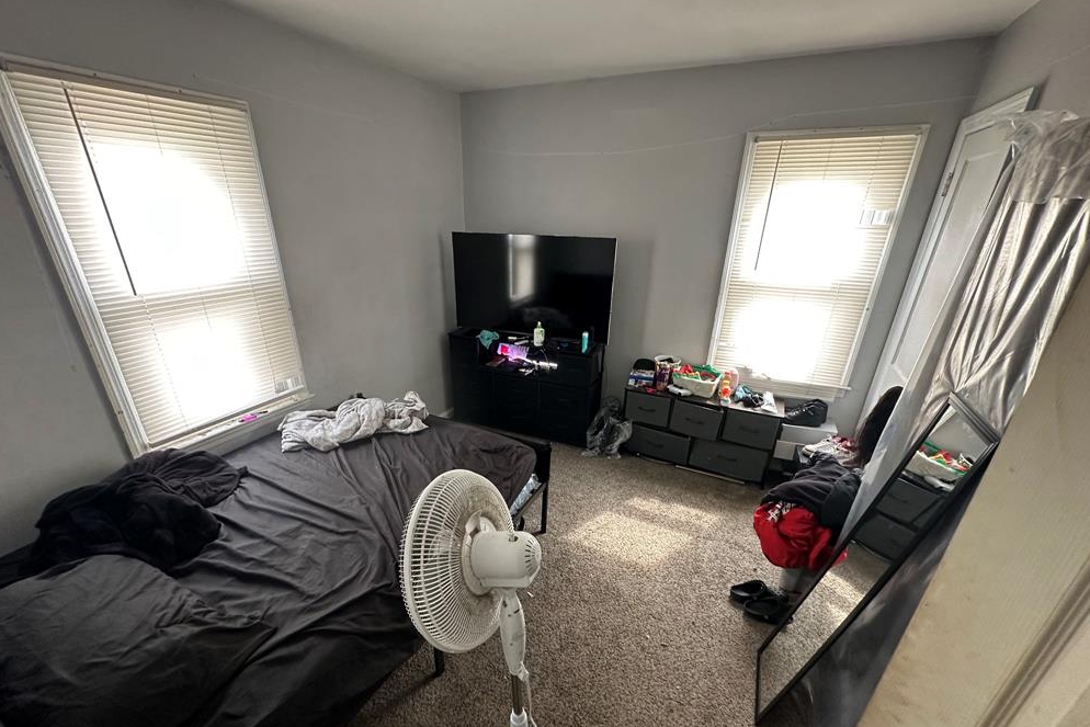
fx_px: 454
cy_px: 407
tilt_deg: -23.8
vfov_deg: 77.0
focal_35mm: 15
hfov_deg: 100.4
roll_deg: -0.7
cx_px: 533
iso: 200
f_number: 2.2
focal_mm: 2.22
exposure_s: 1/60
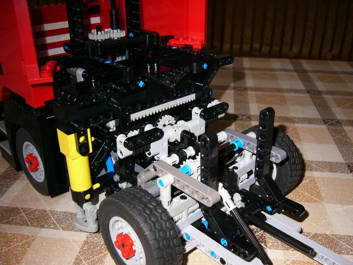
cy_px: 132
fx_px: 357
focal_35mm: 35
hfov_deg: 52.6
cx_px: 176
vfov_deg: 40.7
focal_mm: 5.8
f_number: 2.8
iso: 100
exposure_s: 1/60
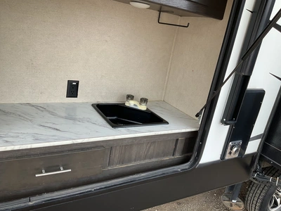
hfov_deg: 61.7
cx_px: 140
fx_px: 235
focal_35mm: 29
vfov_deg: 48.2
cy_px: 106
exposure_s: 1/122
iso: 32
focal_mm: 3
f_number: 1.8
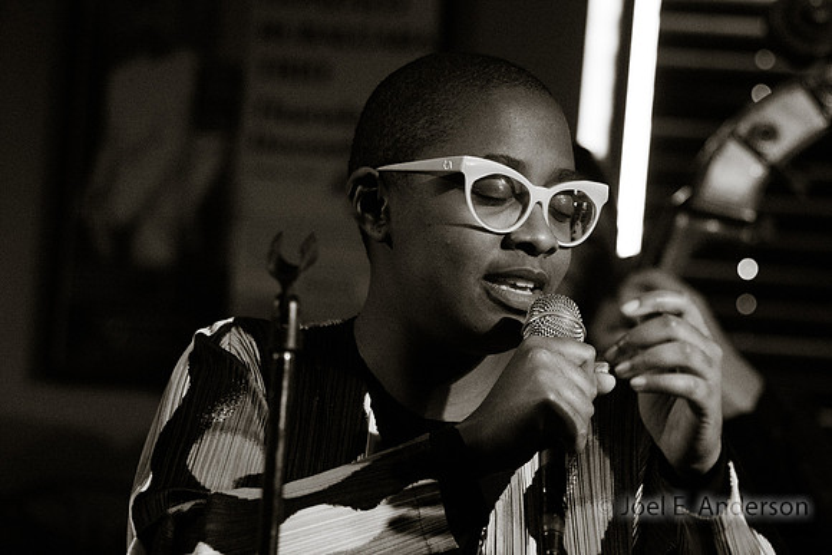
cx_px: 530
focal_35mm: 204
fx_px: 4719
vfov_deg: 6.7
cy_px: 237
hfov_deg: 10.1
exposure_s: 1/250
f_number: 2.8
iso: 6400
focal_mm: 125
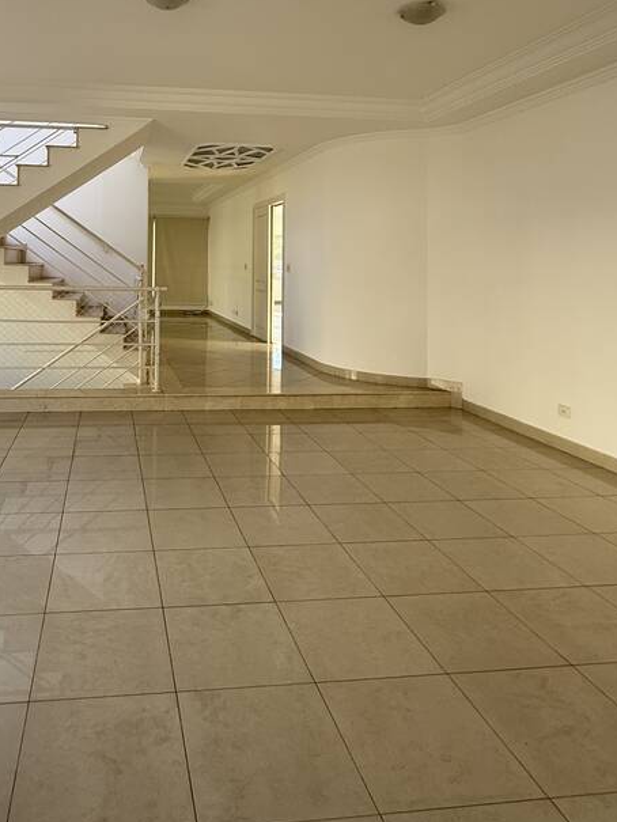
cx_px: 175
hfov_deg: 53.1
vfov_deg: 66.6
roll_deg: -2.6
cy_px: 246
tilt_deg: +2.4
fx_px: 594
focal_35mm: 25
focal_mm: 2.22
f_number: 2.2
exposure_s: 1/99
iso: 64
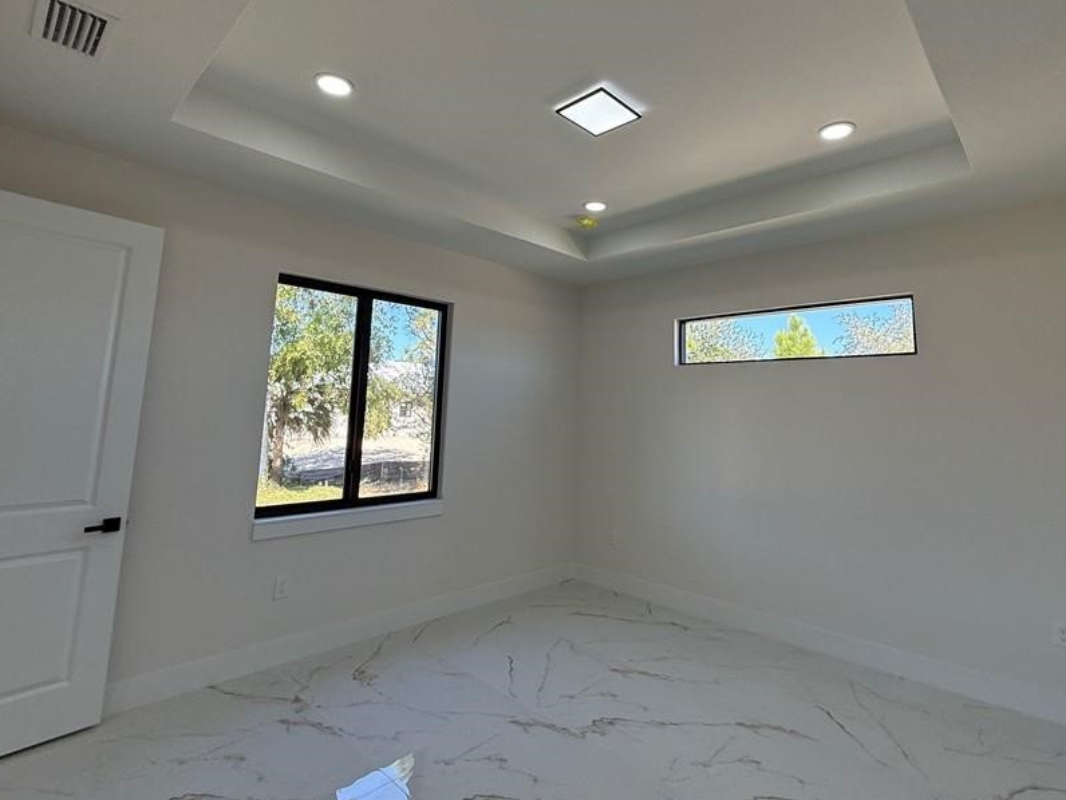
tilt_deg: +7.6
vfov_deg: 71.1
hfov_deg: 87.6
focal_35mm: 18
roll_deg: -1.5
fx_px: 554
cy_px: 338
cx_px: 566
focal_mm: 2.22
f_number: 2.2
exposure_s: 1/254
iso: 64
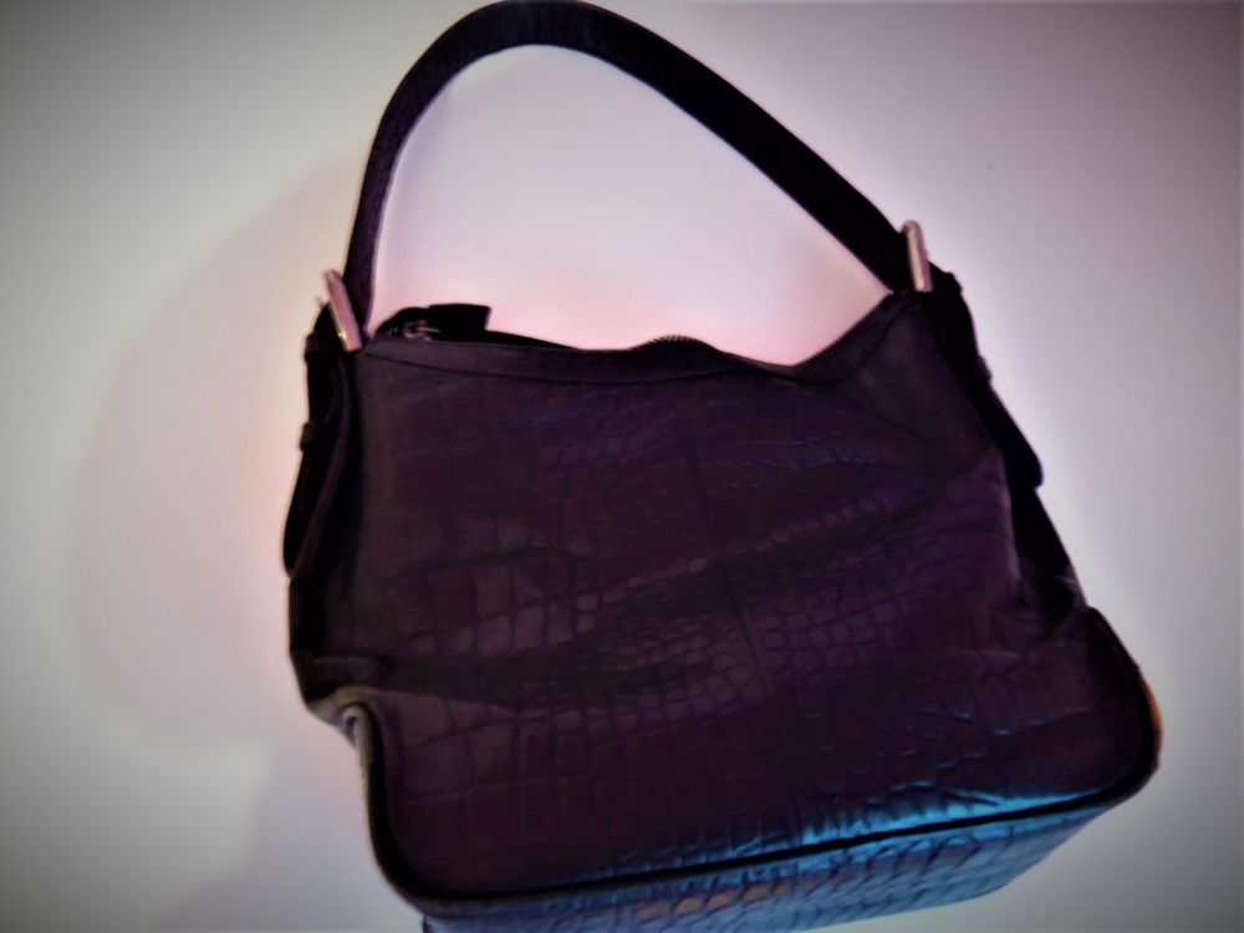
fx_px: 1006
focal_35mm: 28
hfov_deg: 63.4
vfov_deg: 49.7
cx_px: 622
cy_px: 466
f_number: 3.9
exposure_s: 1/3.2
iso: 400
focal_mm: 5.1
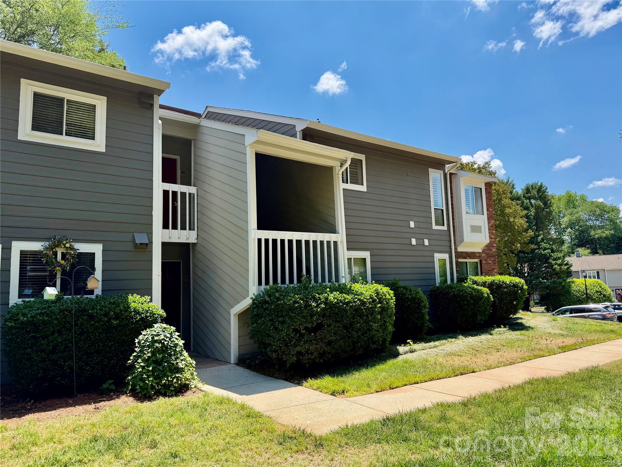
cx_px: 311
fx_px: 431
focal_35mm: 24
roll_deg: +2.2
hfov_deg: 71.6
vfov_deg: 56.8
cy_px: 234
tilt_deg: +7.3
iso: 80
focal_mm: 6.76
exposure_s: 1/2703
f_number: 1.78
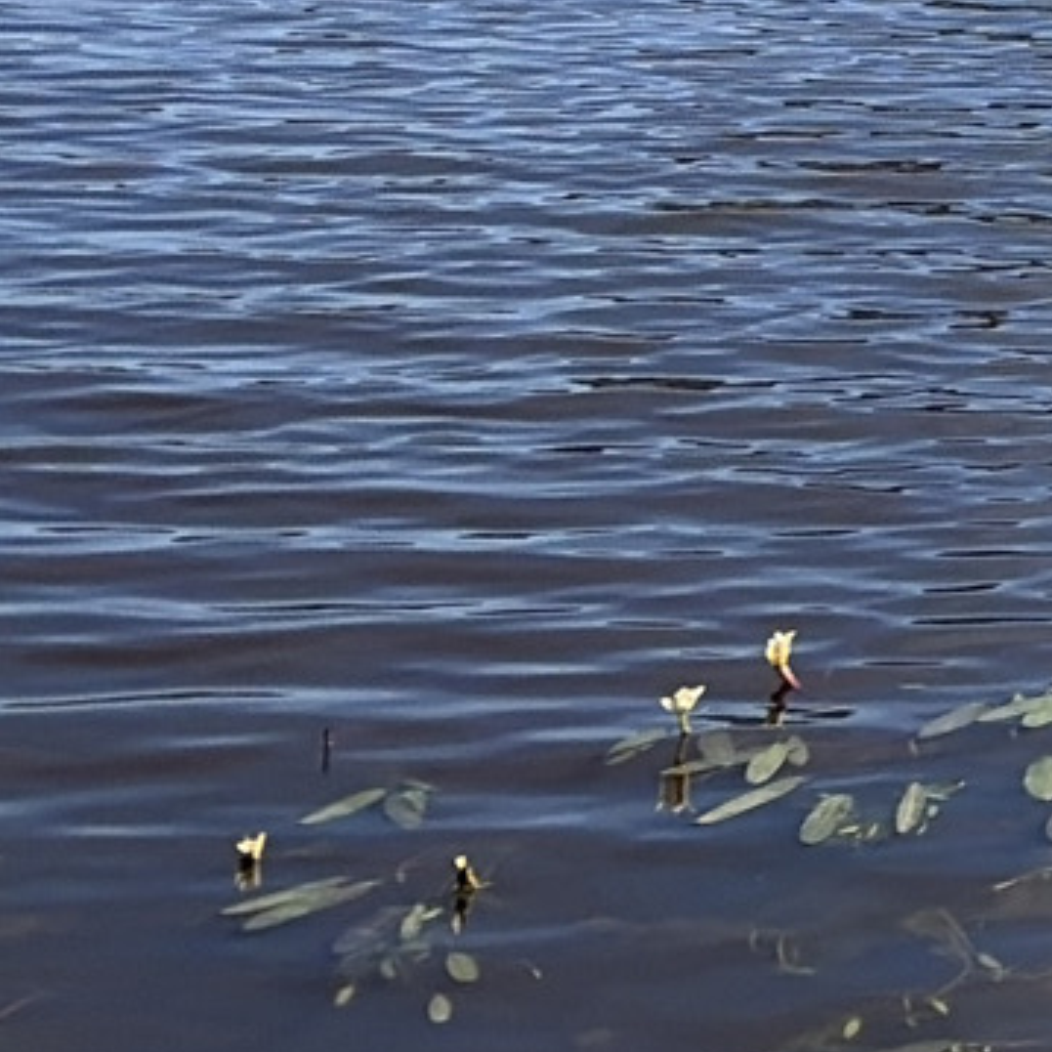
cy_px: -343
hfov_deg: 11.1
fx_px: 4401
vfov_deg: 13.1
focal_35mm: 128
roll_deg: -3.9
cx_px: 2670
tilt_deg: -3.8
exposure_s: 1/2639
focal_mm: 5.96
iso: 50
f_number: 1.6
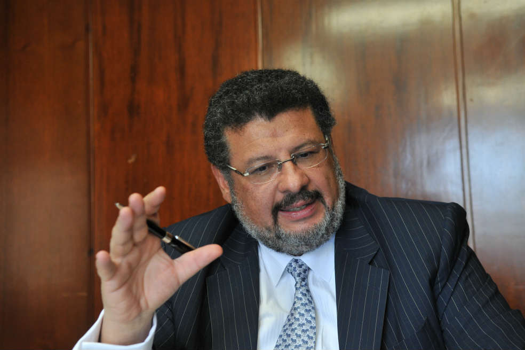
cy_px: 175
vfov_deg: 25.7
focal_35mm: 52
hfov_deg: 37.9
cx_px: 262
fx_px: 765
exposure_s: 1/125
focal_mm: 35
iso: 500
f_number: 3.5
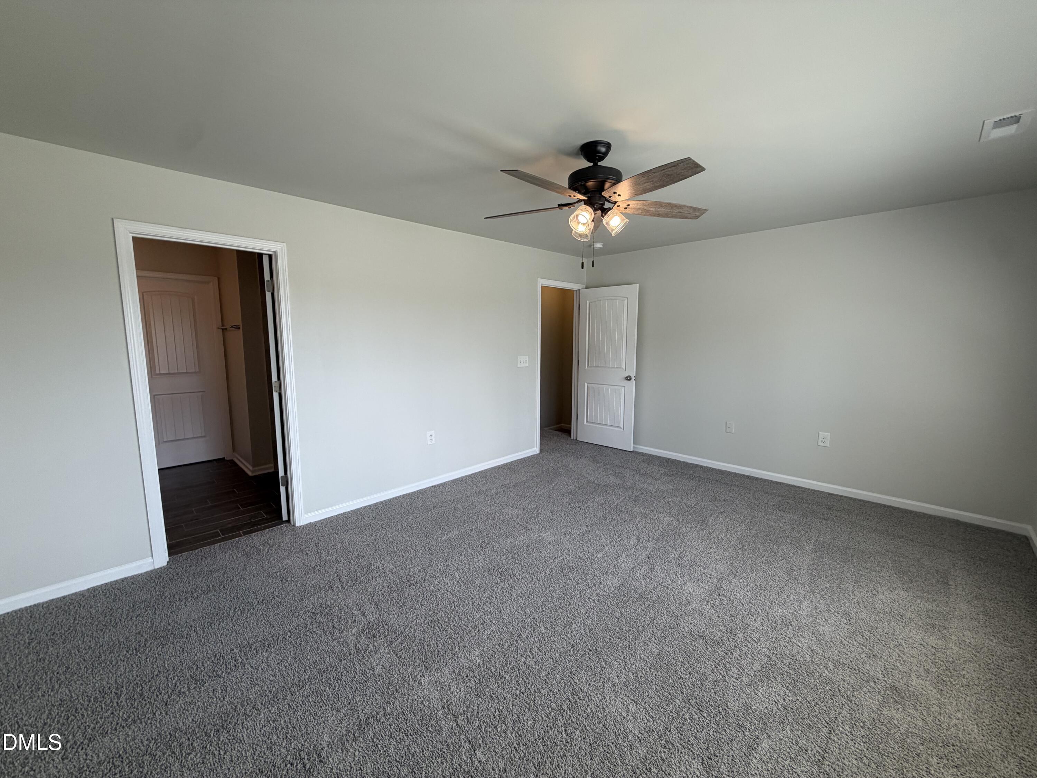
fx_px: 419
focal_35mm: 14
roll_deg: -0.1
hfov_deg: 102.1
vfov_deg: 85.7
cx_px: 518
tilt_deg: -7.1
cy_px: 389
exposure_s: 1/120
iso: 80
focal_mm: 2.22
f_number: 2.2
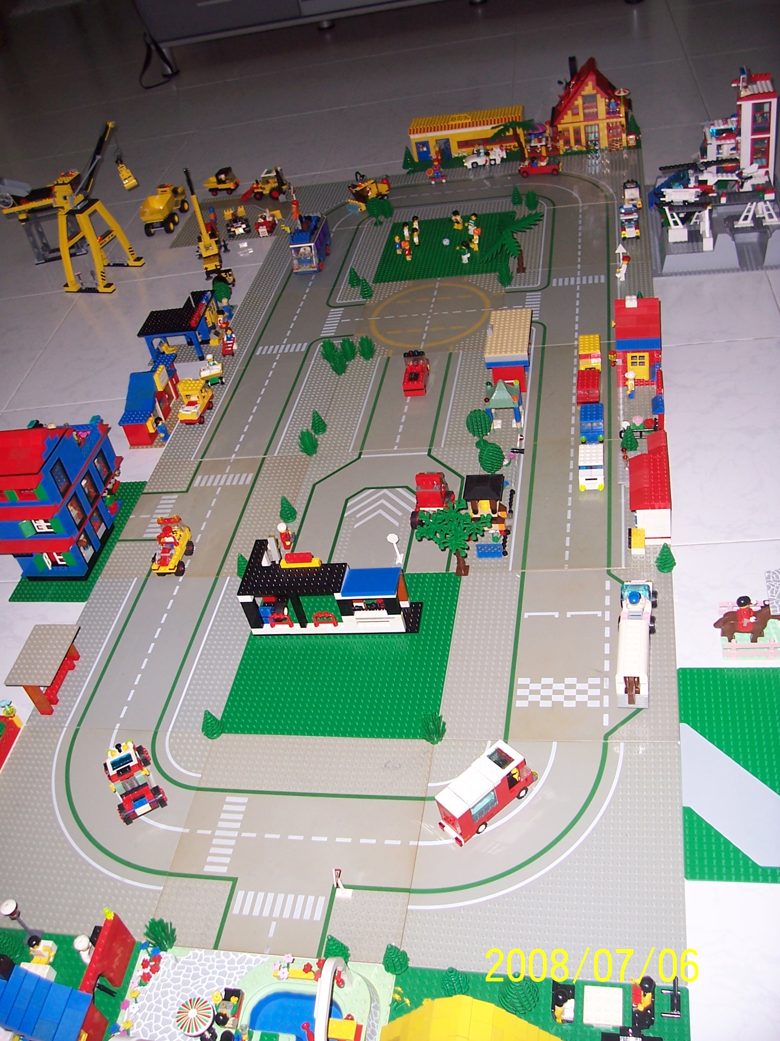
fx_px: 1021
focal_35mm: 34
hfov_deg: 41.8
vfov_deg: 54.0
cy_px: 520
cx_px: 390
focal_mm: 5.6
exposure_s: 1/60
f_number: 2.7
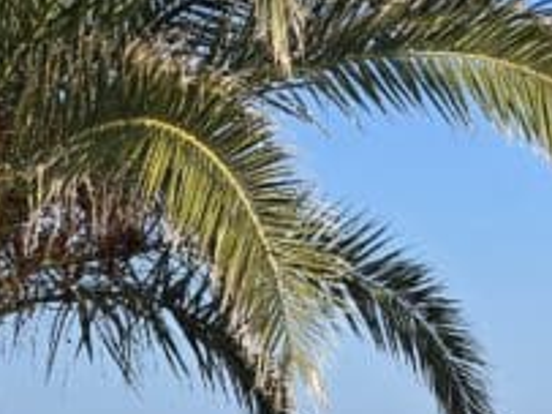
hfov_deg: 17.0
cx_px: 296
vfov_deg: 12.7
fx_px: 1849
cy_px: 365
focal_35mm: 116
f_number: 1.7
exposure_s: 1/871
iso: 12
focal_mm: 6.3
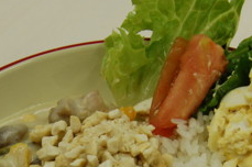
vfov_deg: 14.7
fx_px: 631
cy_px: 194
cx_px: 129
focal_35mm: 90
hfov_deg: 22.6
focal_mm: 23
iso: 400
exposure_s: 1/80
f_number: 4.5
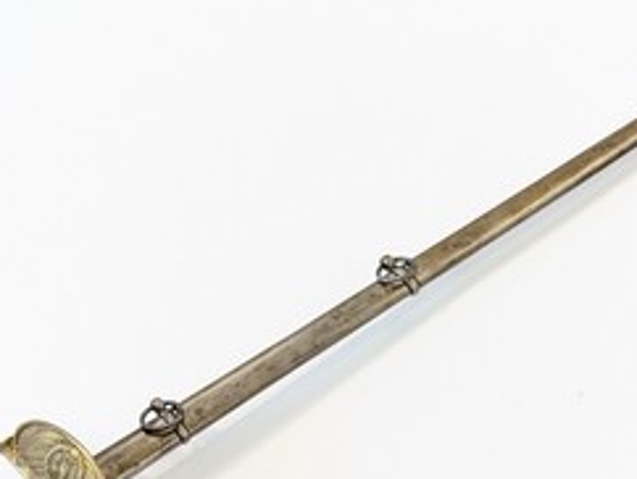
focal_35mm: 99
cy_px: 313
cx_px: 400
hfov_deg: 19.8
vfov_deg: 14.9
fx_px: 1824
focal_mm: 6.81
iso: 219
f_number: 1.85
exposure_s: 1/99.9
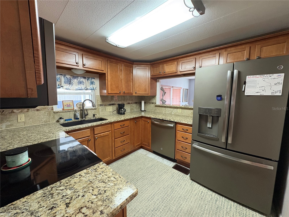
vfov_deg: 85.7
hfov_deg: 102.1
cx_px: 144
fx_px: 117
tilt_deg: -7.1
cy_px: 108
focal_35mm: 14
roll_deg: +0.2
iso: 400
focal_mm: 2.22
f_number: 2.2
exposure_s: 1/60
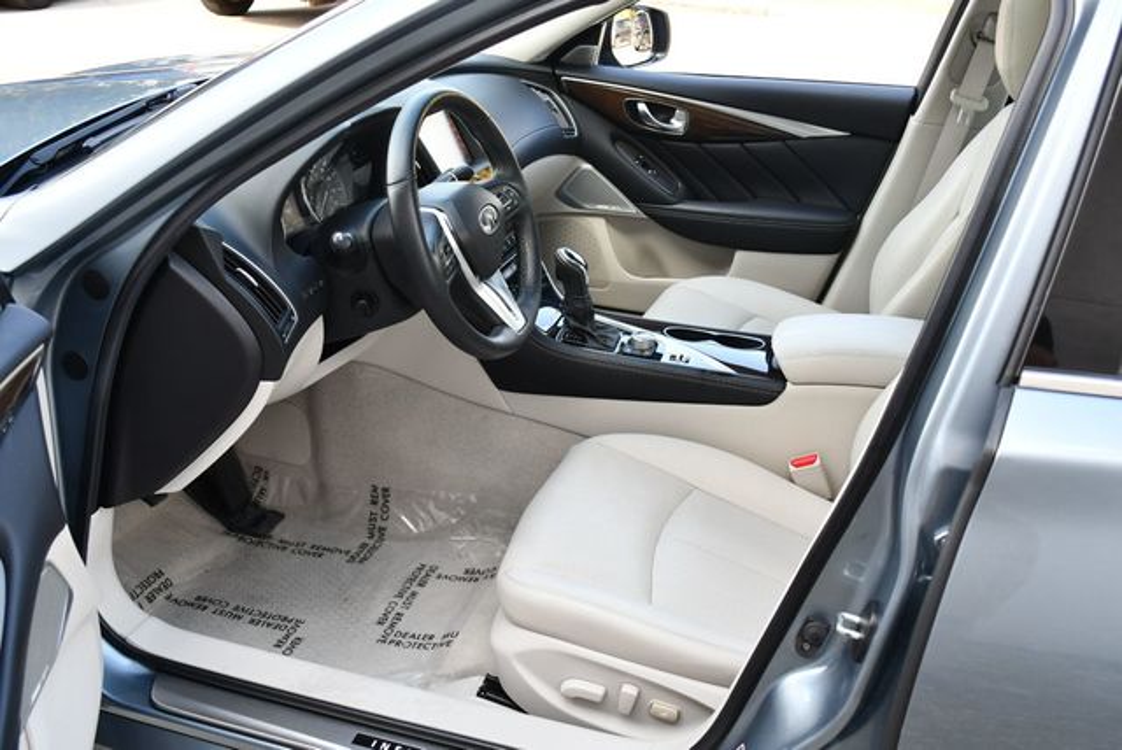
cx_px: 561
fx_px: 1123
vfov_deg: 36.9
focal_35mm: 36
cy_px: 375
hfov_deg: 53.1
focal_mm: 18
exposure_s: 1/250
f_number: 3.5
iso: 450
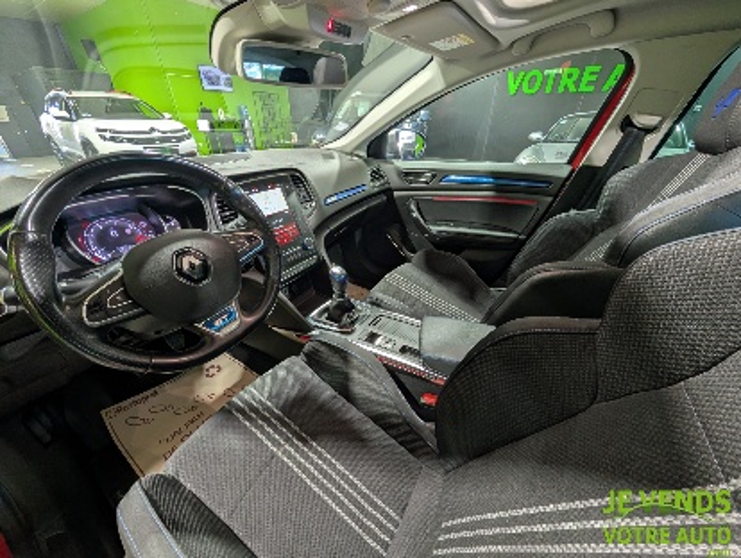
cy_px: 279
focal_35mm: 12
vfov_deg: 94.7
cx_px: 370
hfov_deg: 110.4
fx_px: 257
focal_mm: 2.02
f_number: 1.7
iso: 53
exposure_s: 1/23.6
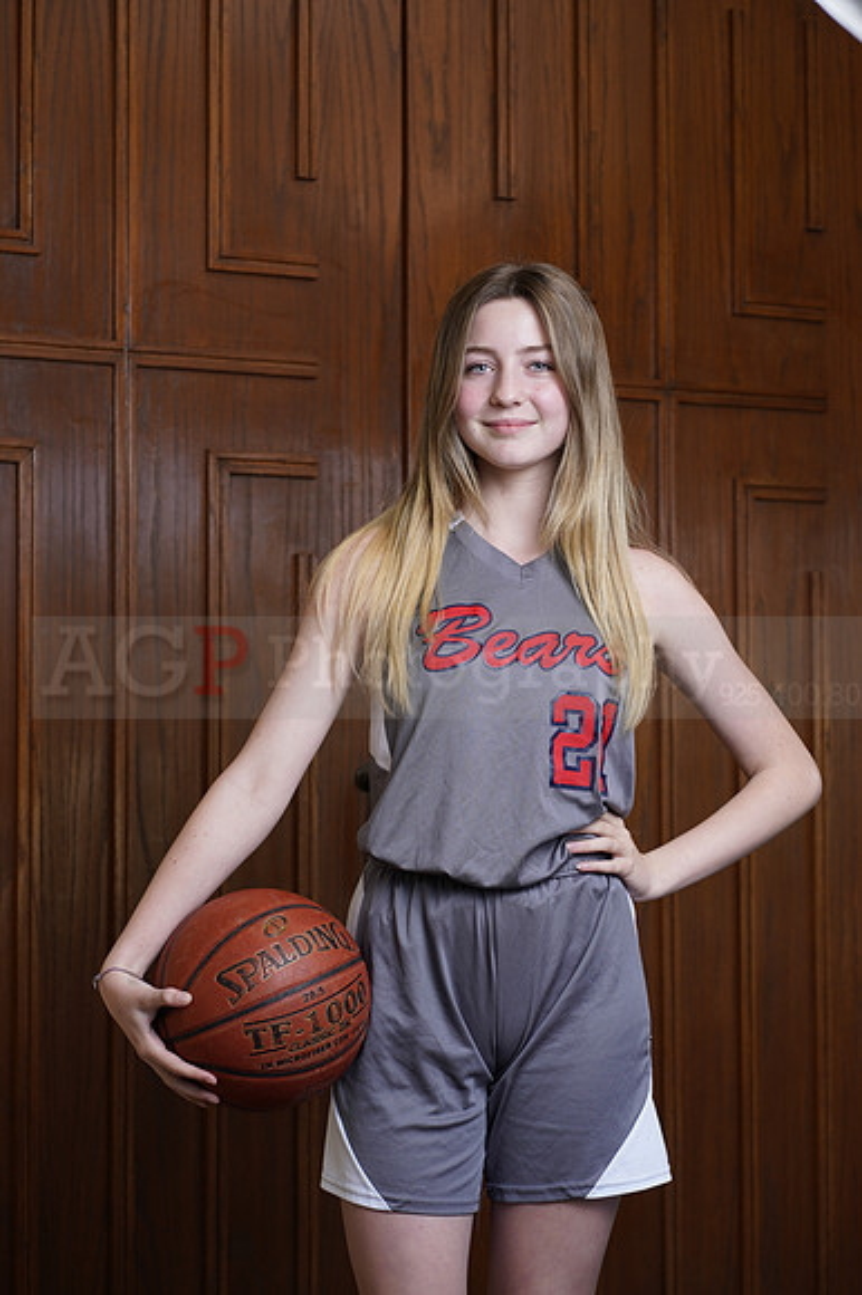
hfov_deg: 16.1
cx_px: 431
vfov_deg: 23.9
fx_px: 3056
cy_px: 648
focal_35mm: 85
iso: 200
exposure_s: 1/250
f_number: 5.6
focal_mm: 85
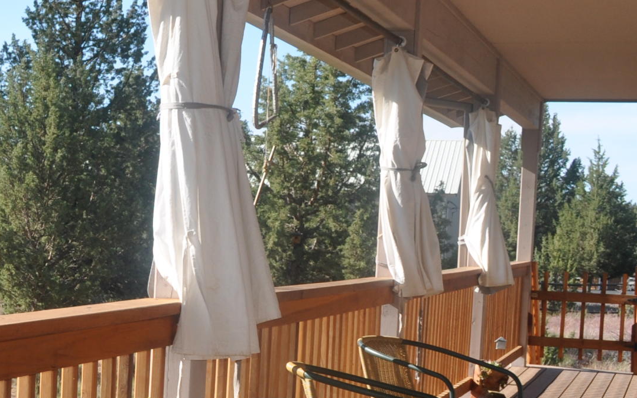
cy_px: 319
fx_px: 1476
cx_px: -118
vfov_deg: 15.3
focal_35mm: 85
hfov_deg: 22.5
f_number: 10
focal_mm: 20
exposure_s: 1/200
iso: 200
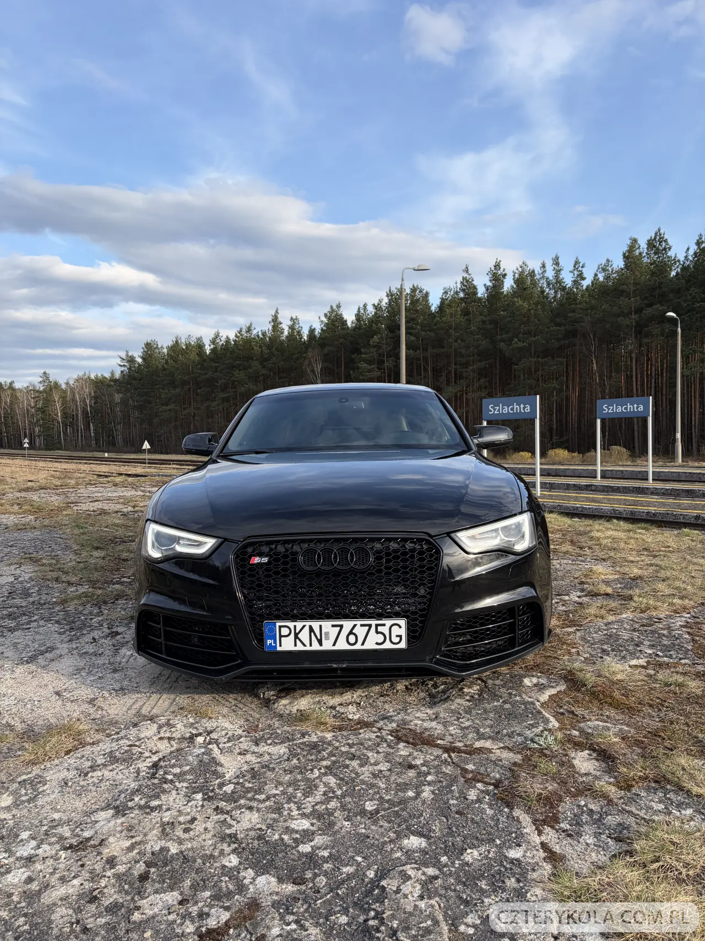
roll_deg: +0.7
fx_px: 706
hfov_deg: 53.1
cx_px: 352
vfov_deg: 67.3
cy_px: 470
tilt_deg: -2.7
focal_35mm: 26
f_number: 1.6
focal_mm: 5.96
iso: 50
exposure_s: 1/1117
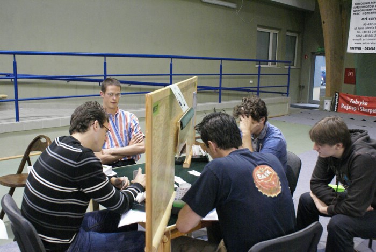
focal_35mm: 33
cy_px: 126
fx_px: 345
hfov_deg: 57.2
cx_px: 188
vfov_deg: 40.0
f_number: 5.6
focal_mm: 22
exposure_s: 1/40
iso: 1600
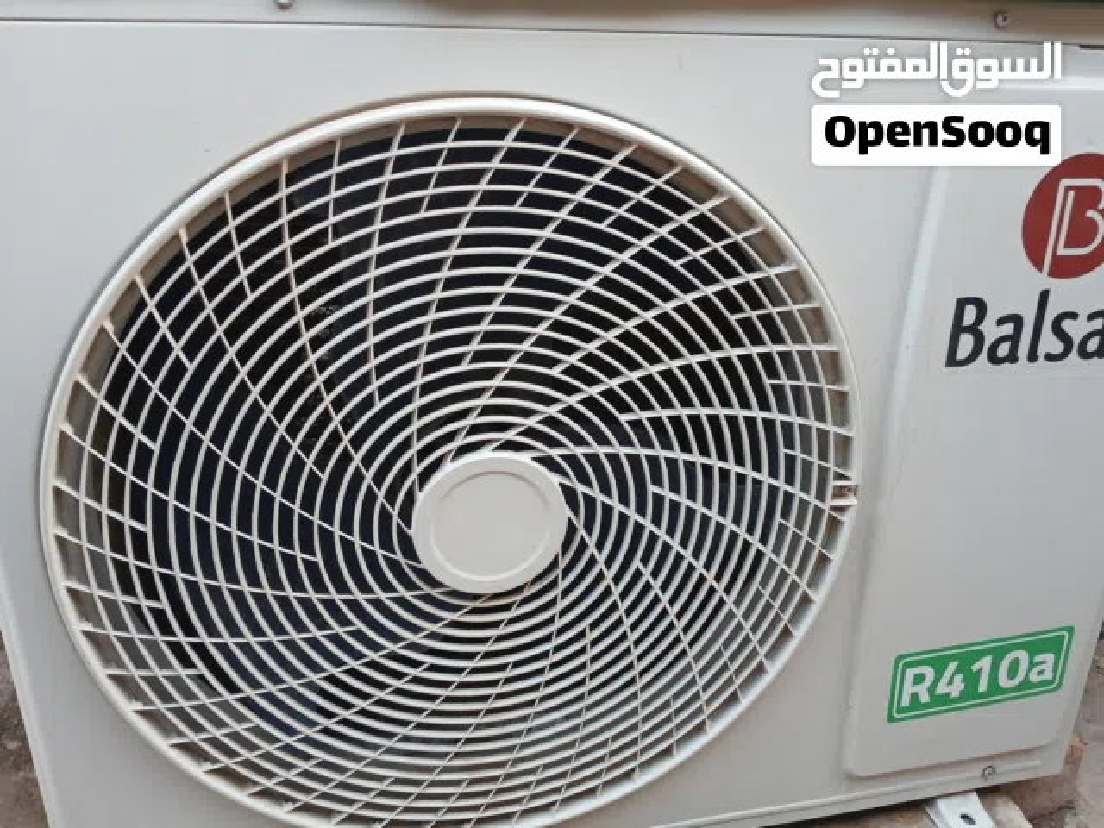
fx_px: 829
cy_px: 414
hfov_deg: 67.3
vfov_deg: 53.1
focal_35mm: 26
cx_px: 552
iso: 200
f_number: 1.8
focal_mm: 3.98
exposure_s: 1/50.3
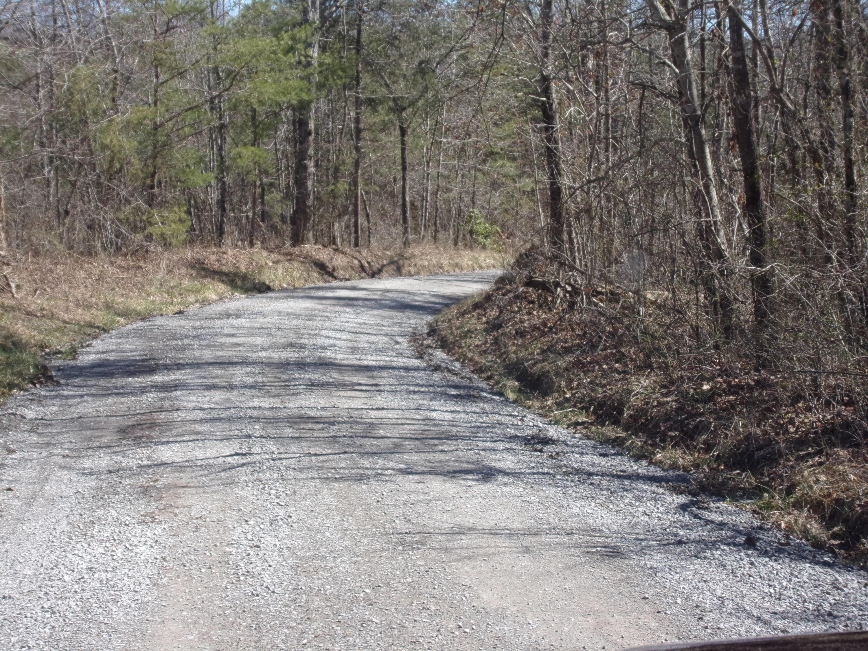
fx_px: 1605
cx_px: 434
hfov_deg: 30.3
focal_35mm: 64
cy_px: 326
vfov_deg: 22.9
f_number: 4.5
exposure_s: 1/250
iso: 80
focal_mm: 11.5
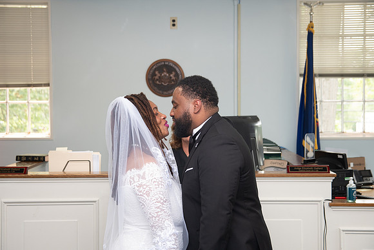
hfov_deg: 27.7
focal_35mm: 73
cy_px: 125
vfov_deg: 18.7
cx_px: 187
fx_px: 759
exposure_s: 1/160
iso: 1000
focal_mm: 70
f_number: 4.9
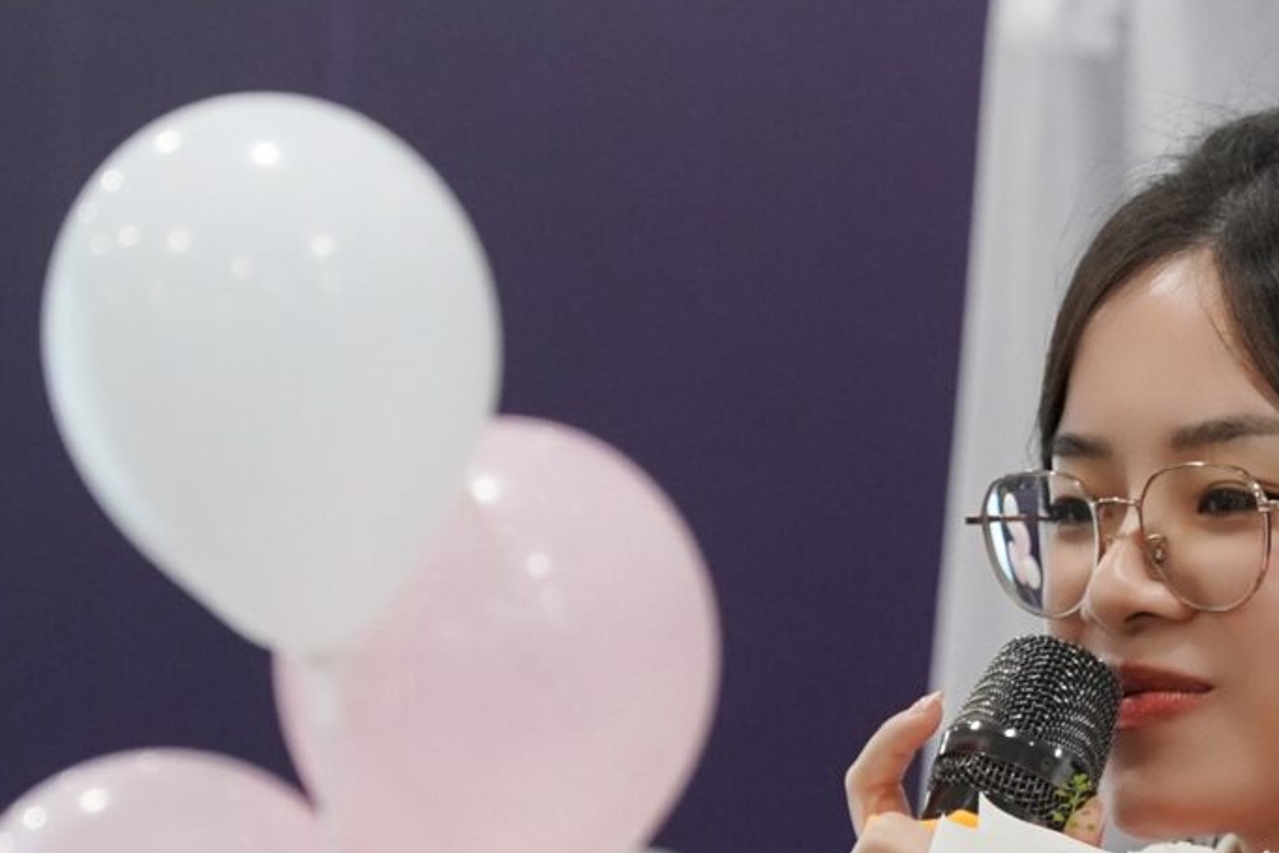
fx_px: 11921
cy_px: 1101
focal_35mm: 336
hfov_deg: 6.1
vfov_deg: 4.1
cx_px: 1211
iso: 1000
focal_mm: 59.6
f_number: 4
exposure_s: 1/160
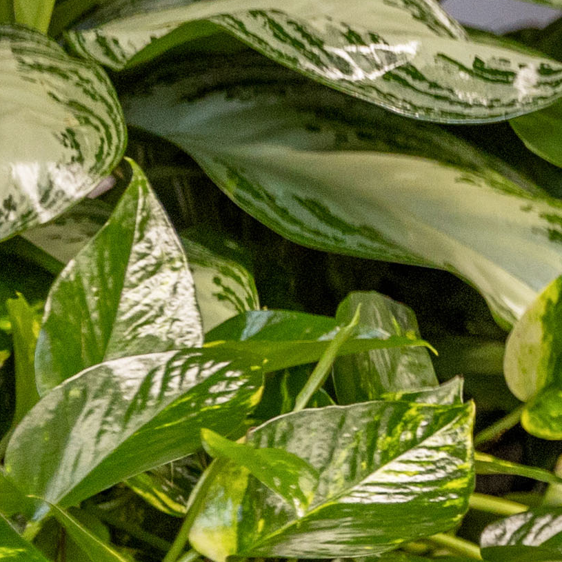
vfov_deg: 5.6
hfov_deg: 5.2
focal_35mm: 313
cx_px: 1856
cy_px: 134
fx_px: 5749
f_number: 1.4
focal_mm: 50
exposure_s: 1/180
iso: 100
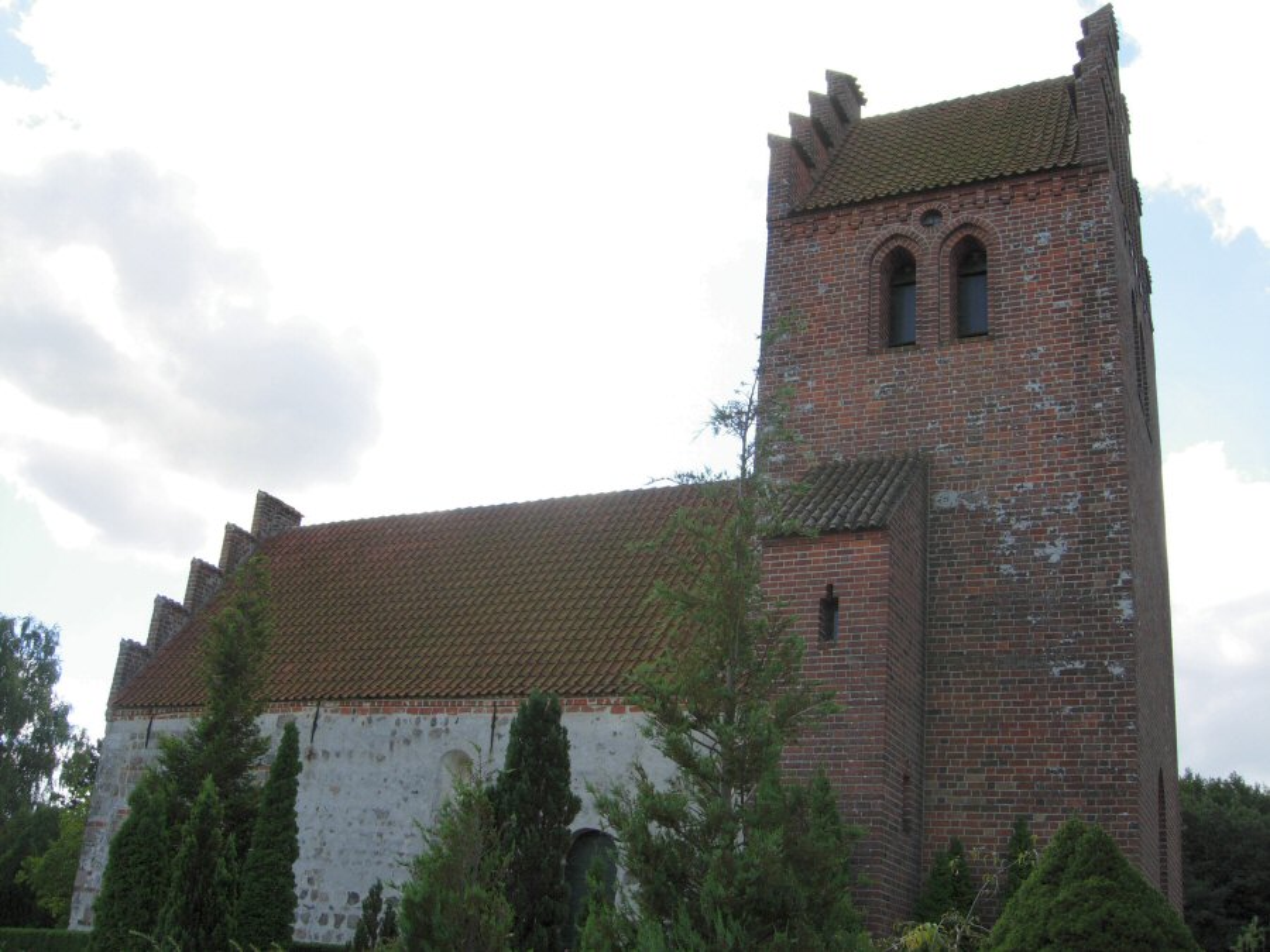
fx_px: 1321
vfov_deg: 39.7
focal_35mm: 36
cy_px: 476
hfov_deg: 51.4
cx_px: 635
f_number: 4.8
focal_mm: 7.5
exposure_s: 1/249
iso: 50
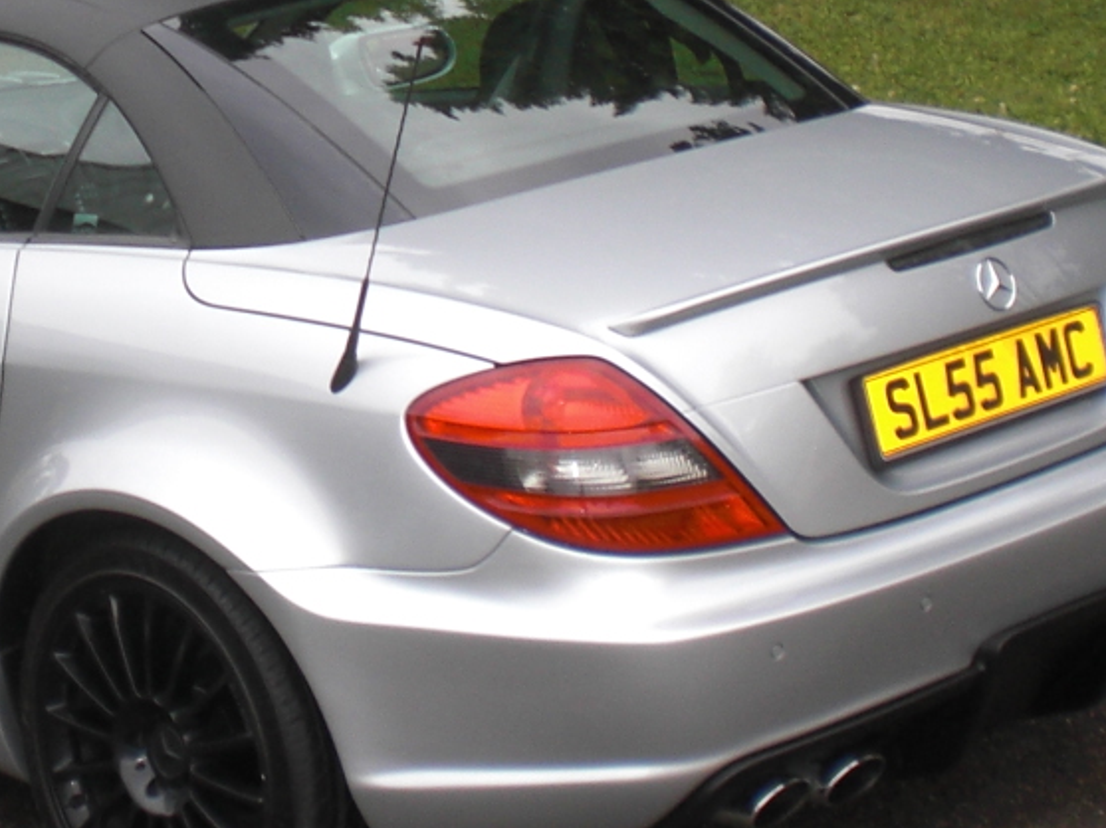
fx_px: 3481
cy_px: 59
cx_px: 198
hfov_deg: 17.9
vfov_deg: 13.4
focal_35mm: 109
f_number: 3.1
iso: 64
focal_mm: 6.3
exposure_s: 1/160
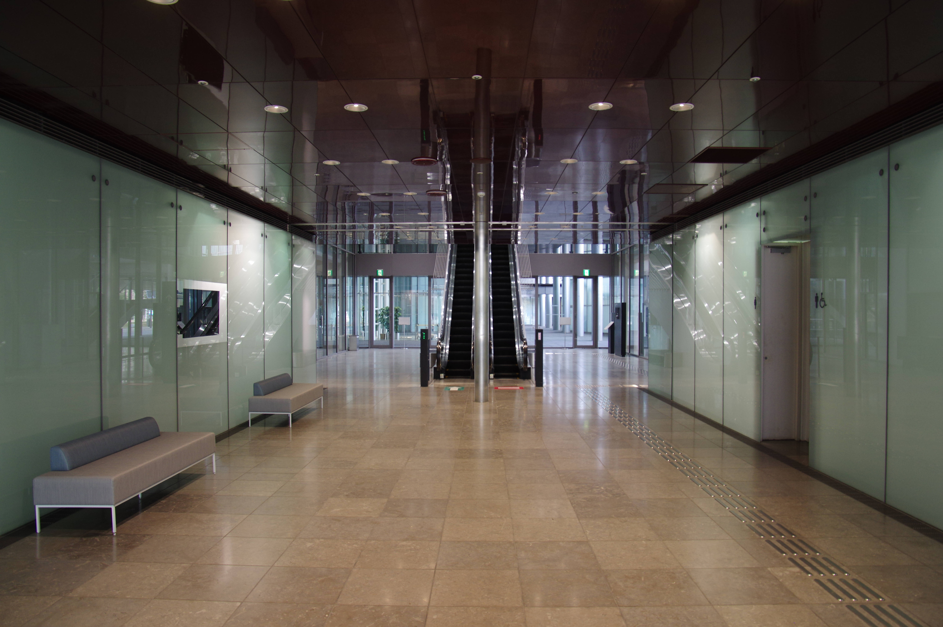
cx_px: 472
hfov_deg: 73.8
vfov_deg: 53.0
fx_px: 628
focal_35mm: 24
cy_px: 314
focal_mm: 16
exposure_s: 1/30
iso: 400
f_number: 5
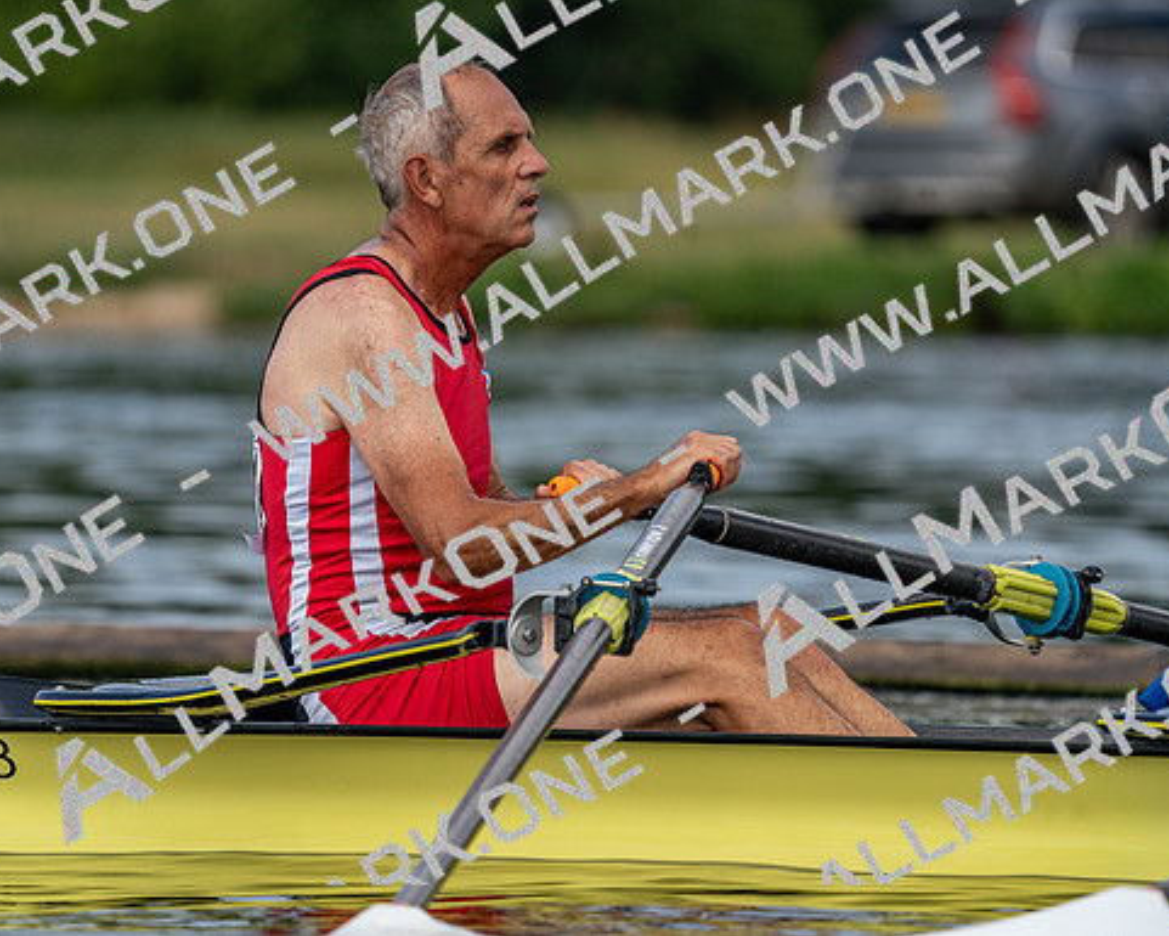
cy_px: 468
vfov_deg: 3.3
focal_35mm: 465
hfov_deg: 4.2
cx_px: 549
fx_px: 16091
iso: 400
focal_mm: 411
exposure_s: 1/1600
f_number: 6.3
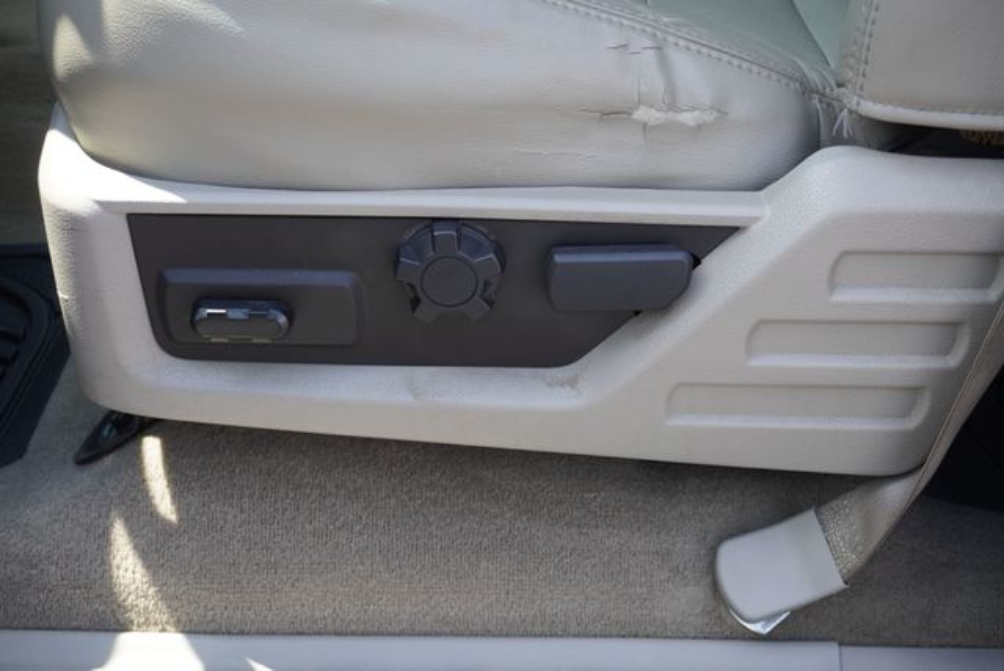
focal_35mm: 48
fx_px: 1340
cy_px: 336
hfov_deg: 41.1
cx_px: 502
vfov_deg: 28.1
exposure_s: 1/160
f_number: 5
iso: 200
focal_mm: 32
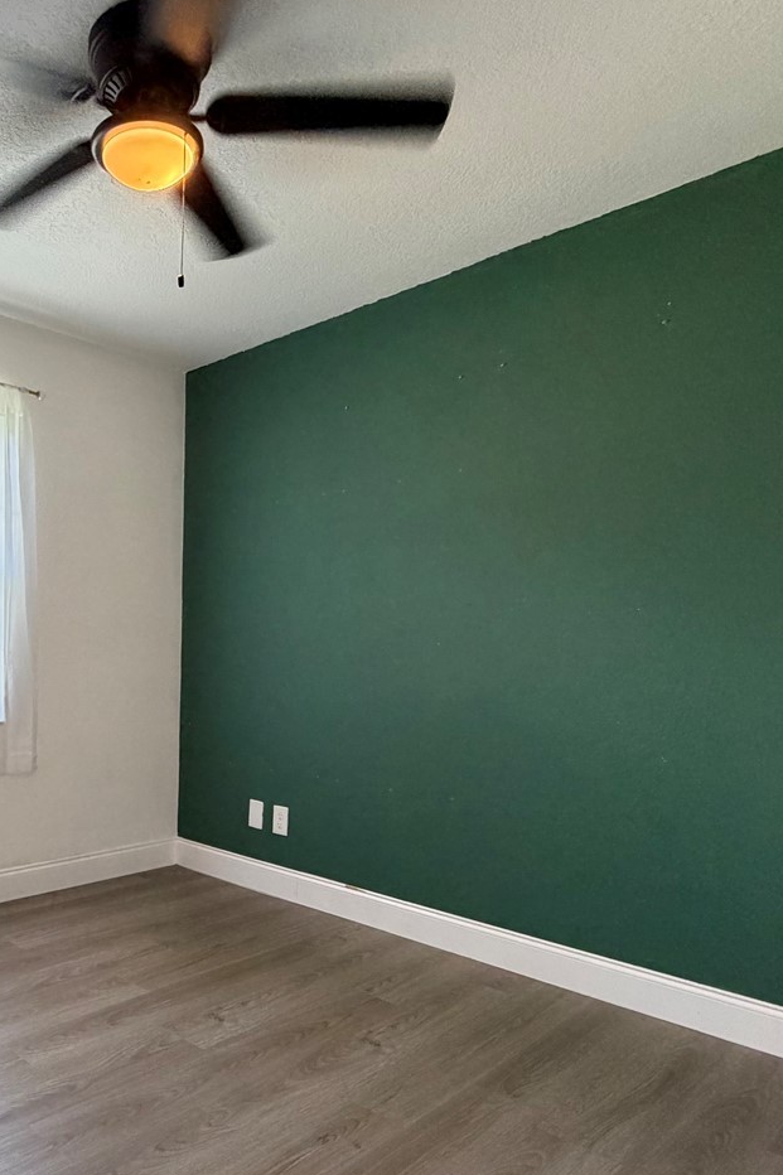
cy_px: 687
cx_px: 139
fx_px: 816
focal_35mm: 25
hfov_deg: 47.9
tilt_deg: -2.3
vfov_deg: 71.0
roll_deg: -0.1
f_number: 2.2
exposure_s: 1/60
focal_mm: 2.22
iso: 250
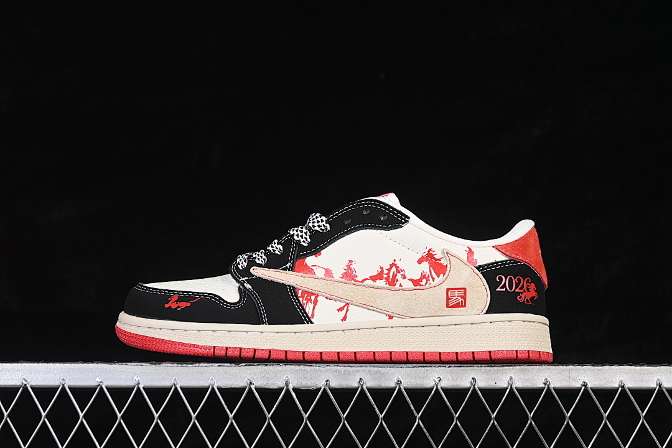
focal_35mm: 75
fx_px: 1400
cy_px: 224
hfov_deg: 27.0
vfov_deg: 18.2
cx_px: 336
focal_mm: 50
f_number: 7.1
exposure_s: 1/80
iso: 160
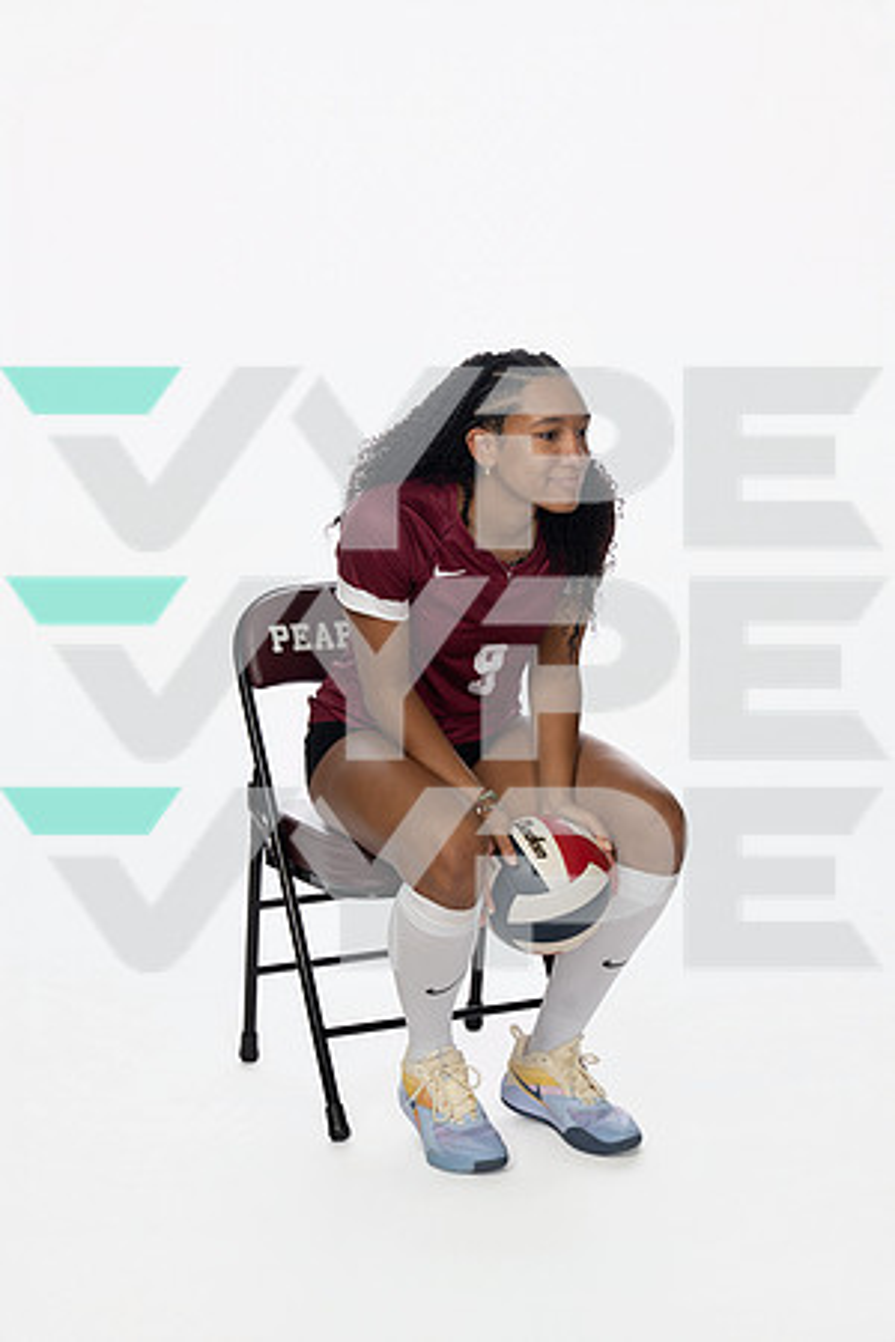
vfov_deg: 28.8
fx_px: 2610
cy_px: 671
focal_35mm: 70
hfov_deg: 19.5
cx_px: 448
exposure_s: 1/250
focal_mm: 70
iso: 640
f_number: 8
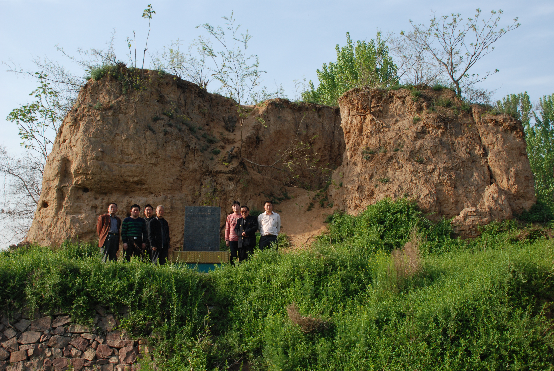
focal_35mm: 39
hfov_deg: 49.5
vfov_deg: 34.3
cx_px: 277
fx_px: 601
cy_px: 186
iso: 400
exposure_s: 1/400
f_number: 8
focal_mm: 26
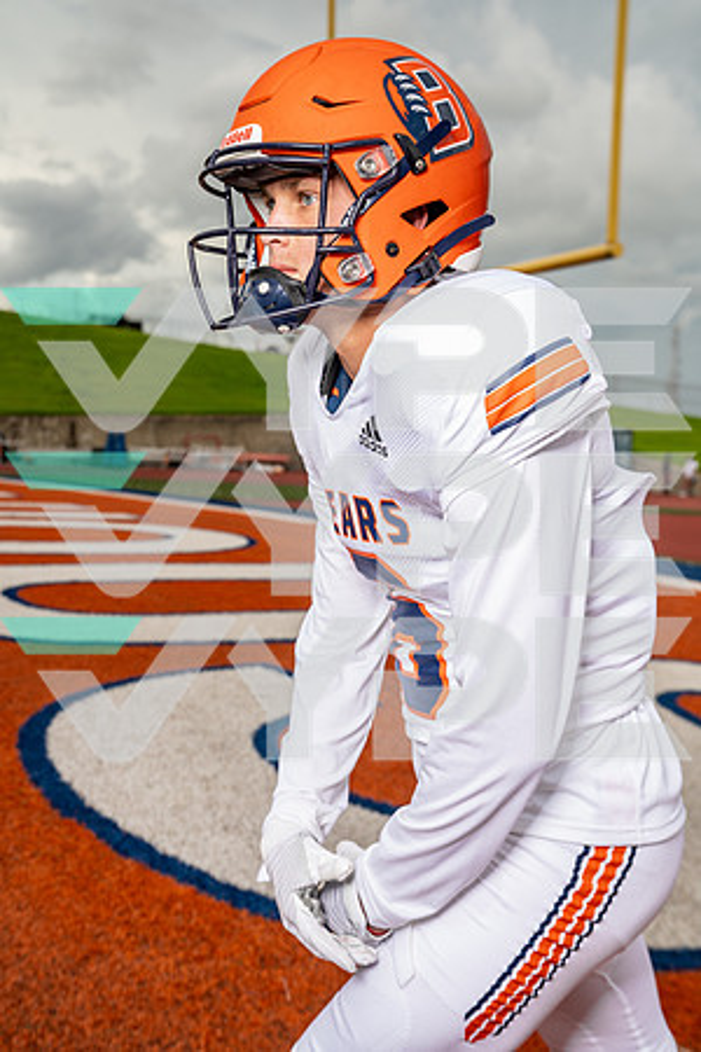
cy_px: 526
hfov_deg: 31.2
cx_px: 350
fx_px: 1256
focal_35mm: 43
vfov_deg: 45.4
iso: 100
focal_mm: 43
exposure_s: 1/250
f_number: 5.6
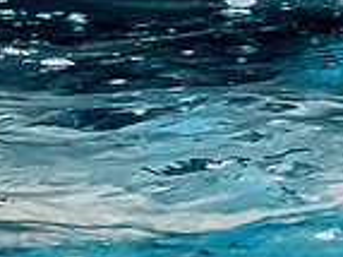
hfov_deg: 1.1
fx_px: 18098
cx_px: -287
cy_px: 19
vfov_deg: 0.8
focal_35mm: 1828
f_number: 2.8
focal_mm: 75
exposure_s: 1/1000
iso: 3200
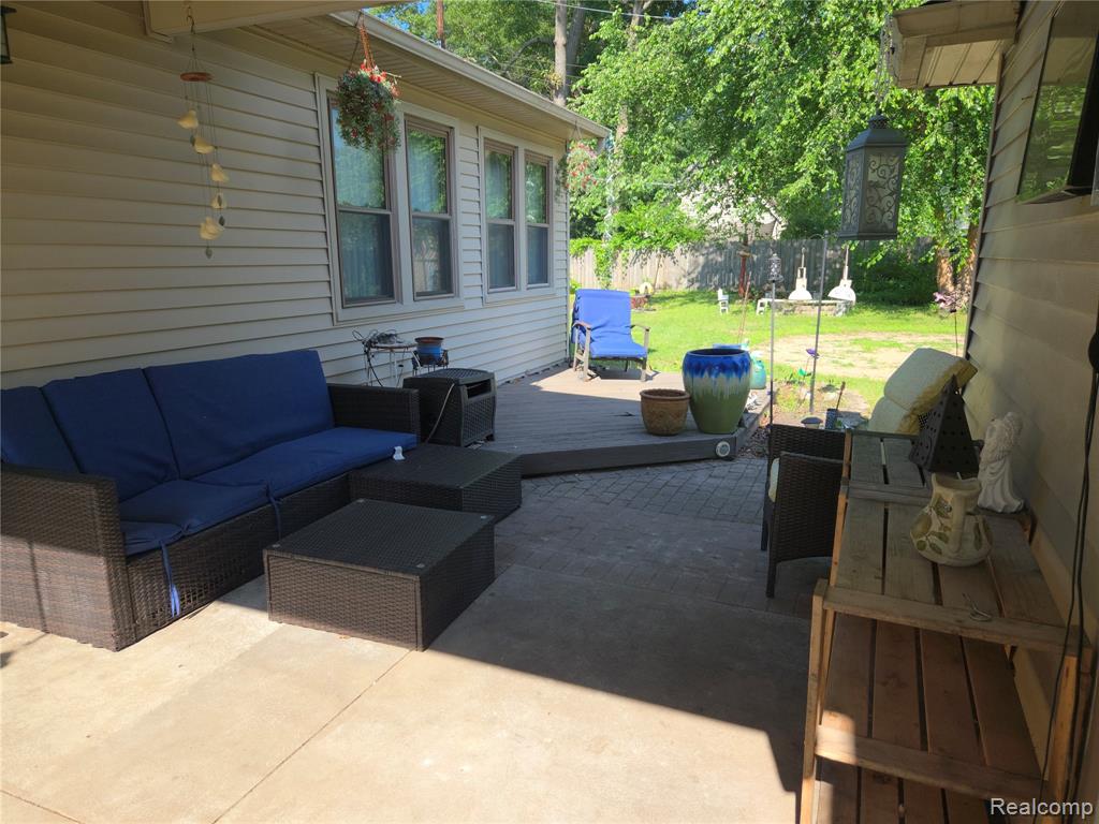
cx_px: 550
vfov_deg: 58.9
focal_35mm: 23
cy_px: 412
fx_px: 730
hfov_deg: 73.9
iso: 25
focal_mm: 5.4
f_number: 1.8
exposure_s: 1/519
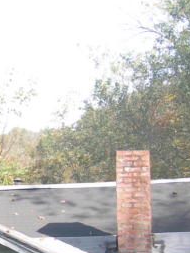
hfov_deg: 9.2
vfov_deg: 12.7
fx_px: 1126
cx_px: -167
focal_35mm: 154
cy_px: 231
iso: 50
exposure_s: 1/186
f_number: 2.8
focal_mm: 7.8
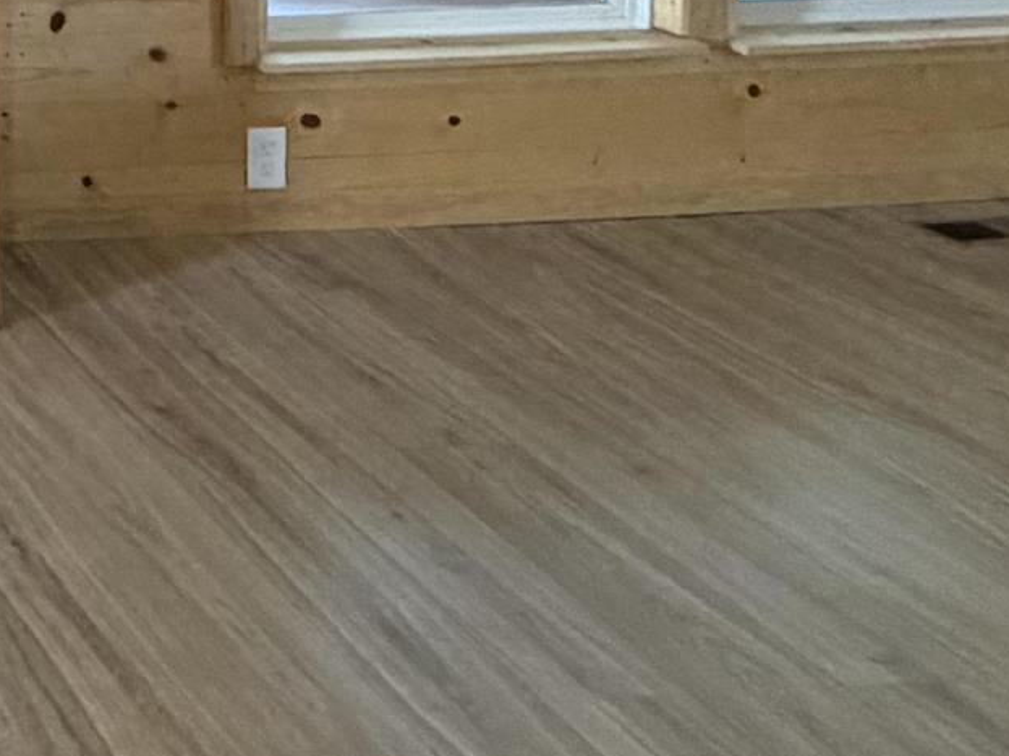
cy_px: -308
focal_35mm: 69
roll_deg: +0.9
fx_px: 2011
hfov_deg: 21.8
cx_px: -628
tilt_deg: -4.2
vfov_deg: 19.2
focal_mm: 2.22
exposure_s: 1/60
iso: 320
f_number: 2.2
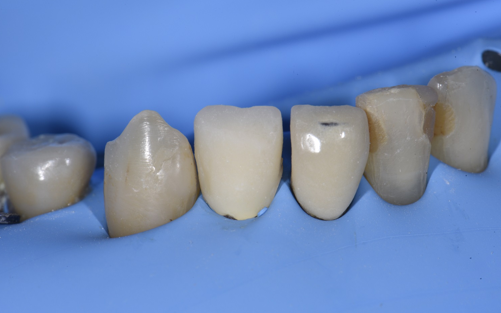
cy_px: 145
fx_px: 1475
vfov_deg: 12.1
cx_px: 249
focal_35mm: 108
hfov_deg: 19.3
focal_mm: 105
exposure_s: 1/200
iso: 200
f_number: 32
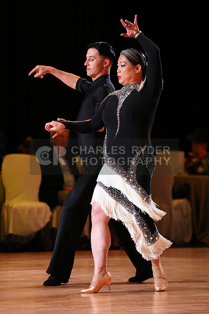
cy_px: 157
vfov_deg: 10.4
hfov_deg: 7.0
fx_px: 1714
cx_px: 104
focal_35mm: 197
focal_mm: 197
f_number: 2.8
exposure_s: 1/400
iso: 1600
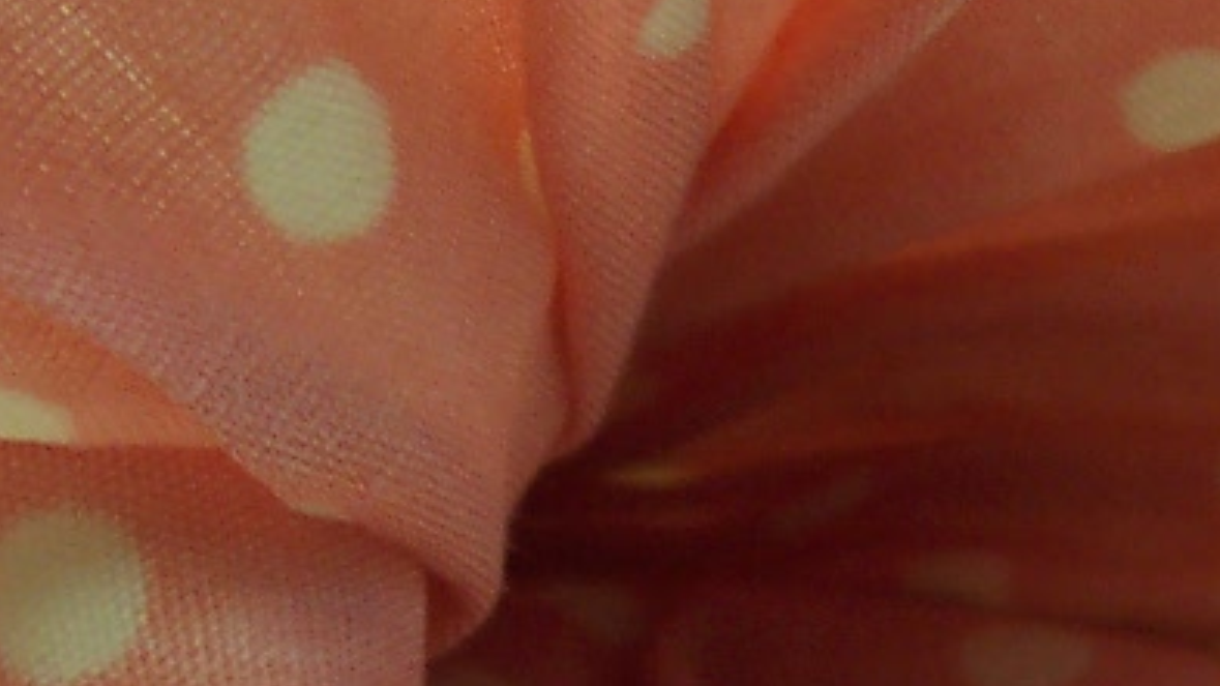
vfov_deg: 9.8
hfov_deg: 17.4
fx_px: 3979
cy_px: 754
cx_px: 810
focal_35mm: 123
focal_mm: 5.6
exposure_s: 1/90
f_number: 2.8
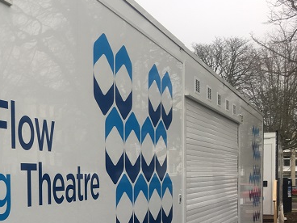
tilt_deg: -1.5
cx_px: -9
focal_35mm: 63
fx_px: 541
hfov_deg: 28.6
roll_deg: +0.3
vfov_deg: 22.6
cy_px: 212
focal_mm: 4.15
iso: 25
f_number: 2.2
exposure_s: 1/100
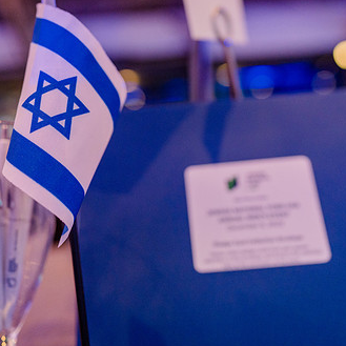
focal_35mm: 36
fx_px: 407
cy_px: 150
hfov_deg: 46.0
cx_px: 160
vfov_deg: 45.9
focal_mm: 24
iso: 3200
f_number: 1.8
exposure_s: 1/250
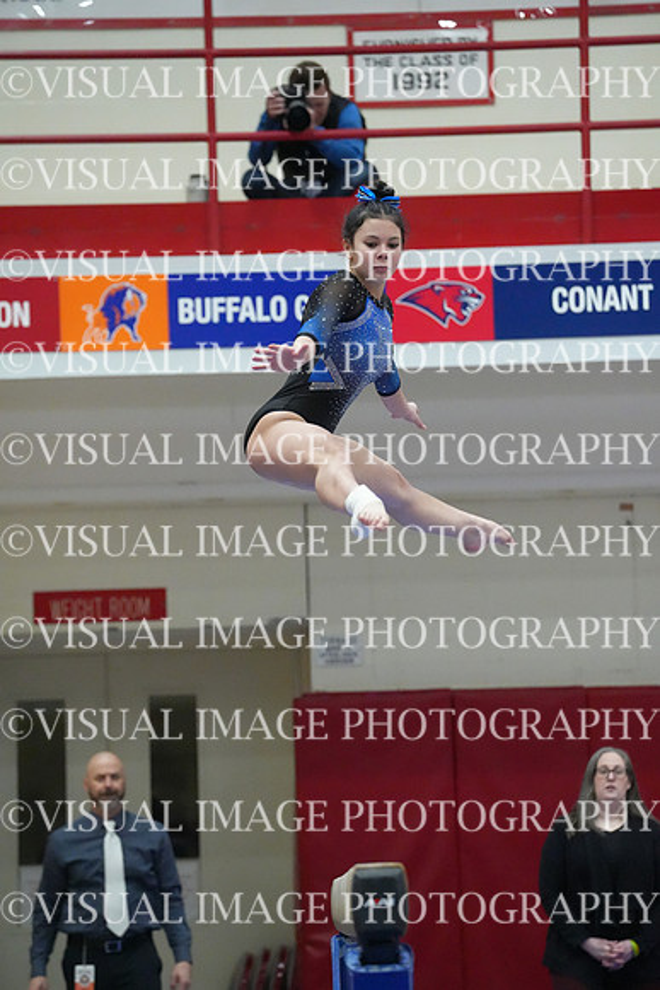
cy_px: 495
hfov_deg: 7.9
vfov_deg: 11.9
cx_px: 330
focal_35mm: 173
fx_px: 4754
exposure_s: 1/1250
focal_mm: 173
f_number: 4
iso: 16000
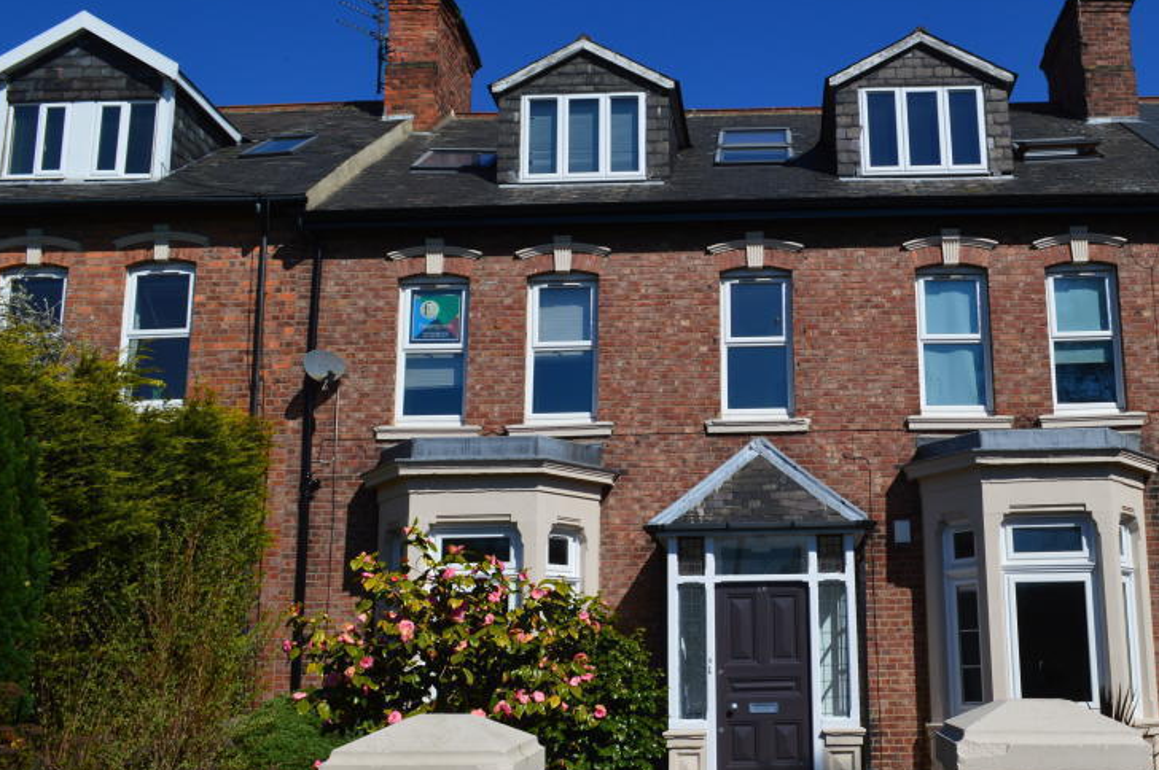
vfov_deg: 35.0
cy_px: 403
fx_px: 1222
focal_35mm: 38
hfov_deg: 49.9
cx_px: 764
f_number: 11
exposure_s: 1/500
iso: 220
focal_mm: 18
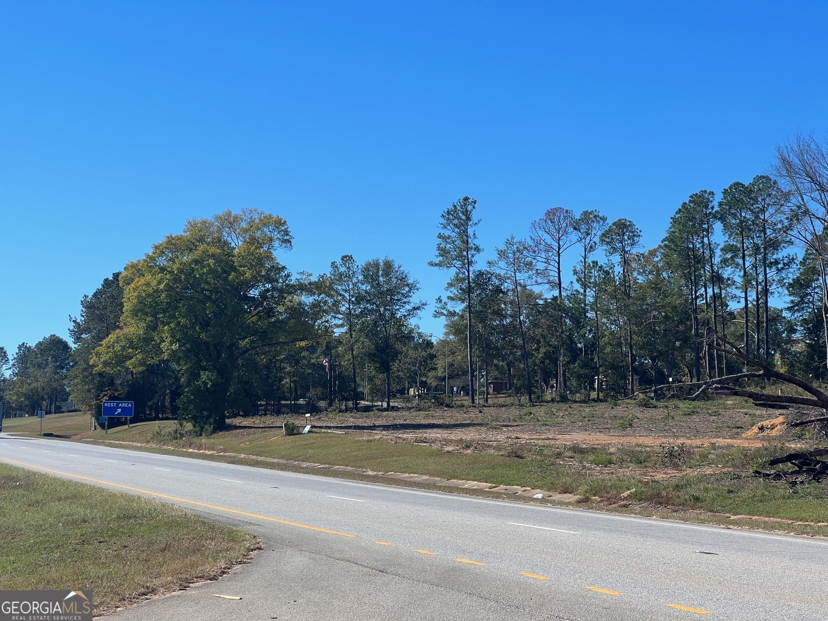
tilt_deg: +4.6
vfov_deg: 19.1
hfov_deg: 25.3
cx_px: 414
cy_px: 310
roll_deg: -0.3
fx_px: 1842
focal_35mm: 77
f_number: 2.8
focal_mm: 9
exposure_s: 1/943
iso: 32
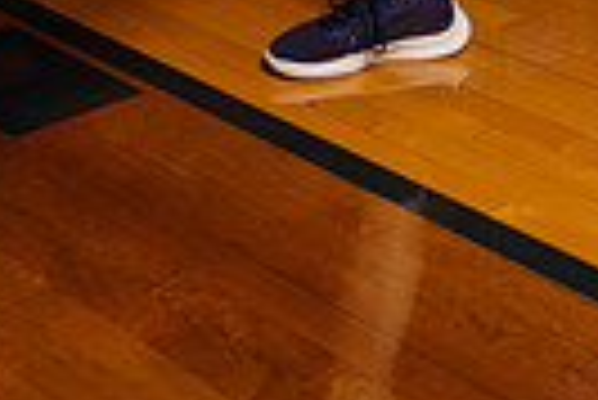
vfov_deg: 10.1
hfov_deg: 17.2
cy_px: -566
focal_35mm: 118
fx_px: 1962
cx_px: 463
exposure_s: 1/250
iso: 320
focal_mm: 35
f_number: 8
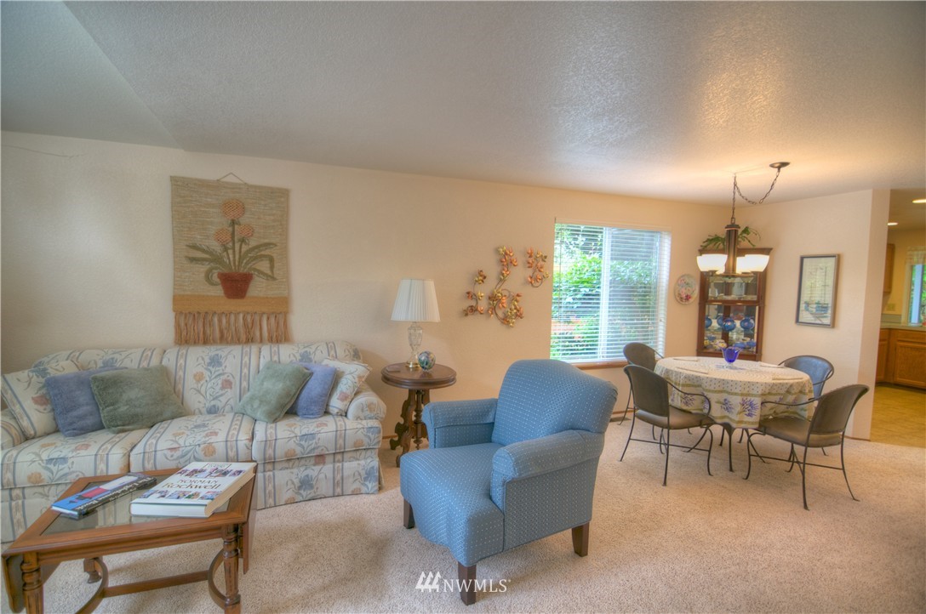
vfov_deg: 71.9
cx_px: 463
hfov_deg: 95.1
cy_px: 307
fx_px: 424
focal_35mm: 16
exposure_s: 1/50
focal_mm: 11
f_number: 2.8
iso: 100
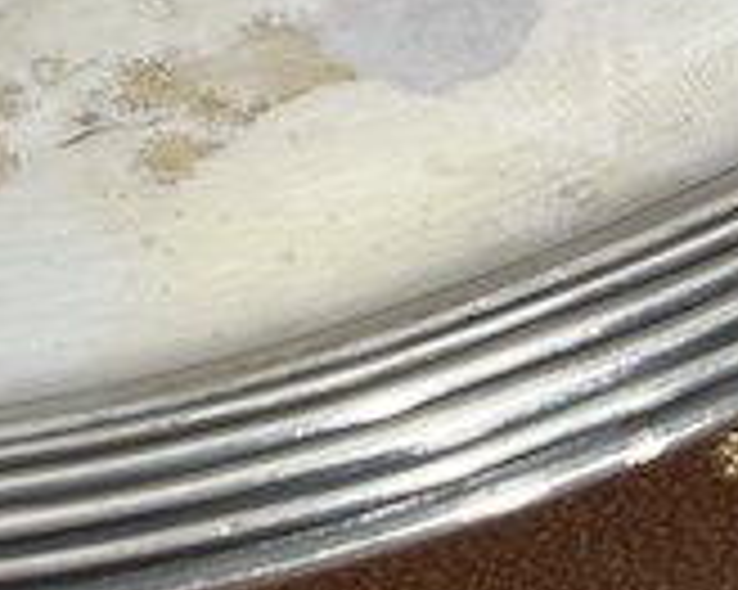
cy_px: -383
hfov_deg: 14.0
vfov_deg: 11.7
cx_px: -526
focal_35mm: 124
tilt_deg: -53.1
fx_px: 2707
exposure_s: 1/126
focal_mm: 5.1
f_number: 1.6
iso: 32
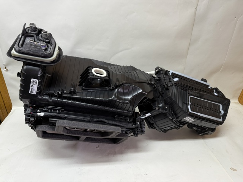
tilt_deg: -30.3
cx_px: 122
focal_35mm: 24
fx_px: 168
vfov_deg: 56.8
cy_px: 91
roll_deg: -3.1
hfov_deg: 71.6
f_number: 1.78
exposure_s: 1/50
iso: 125
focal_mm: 6.76
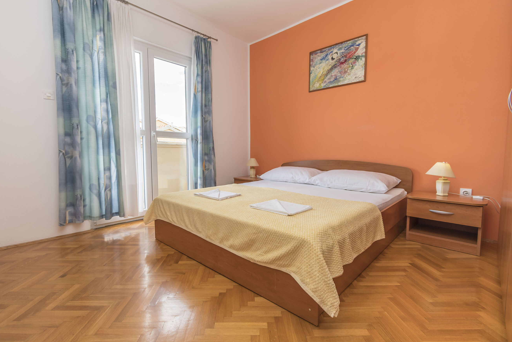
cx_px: 243
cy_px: 172
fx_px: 228
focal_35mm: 16
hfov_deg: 96.7
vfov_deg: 73.7
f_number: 4.5
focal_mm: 10
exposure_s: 1/60
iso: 160
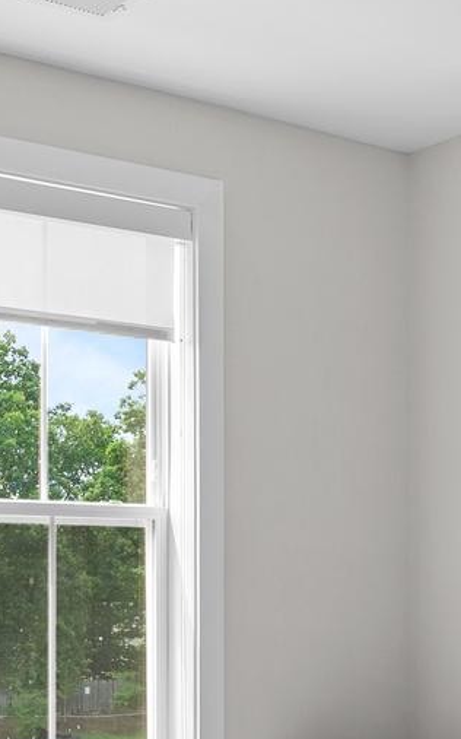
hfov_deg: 19.7
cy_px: 604
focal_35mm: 66
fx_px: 1327
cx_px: 251
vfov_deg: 30.2
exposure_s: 1/25
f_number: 8
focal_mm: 16
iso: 500
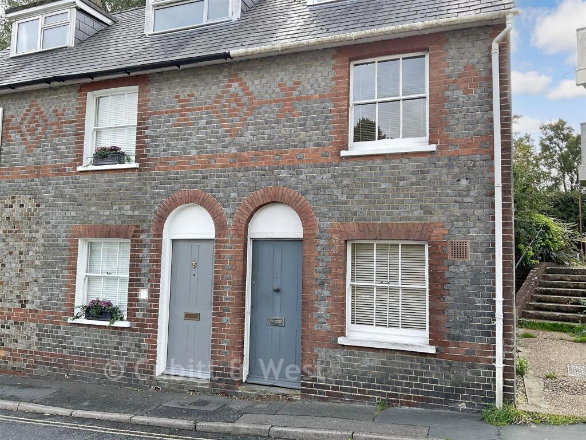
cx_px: 293
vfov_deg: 48.2
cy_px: 220
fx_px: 491
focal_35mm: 29
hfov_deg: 61.7
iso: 20
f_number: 1.8
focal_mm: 3
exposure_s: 1/351
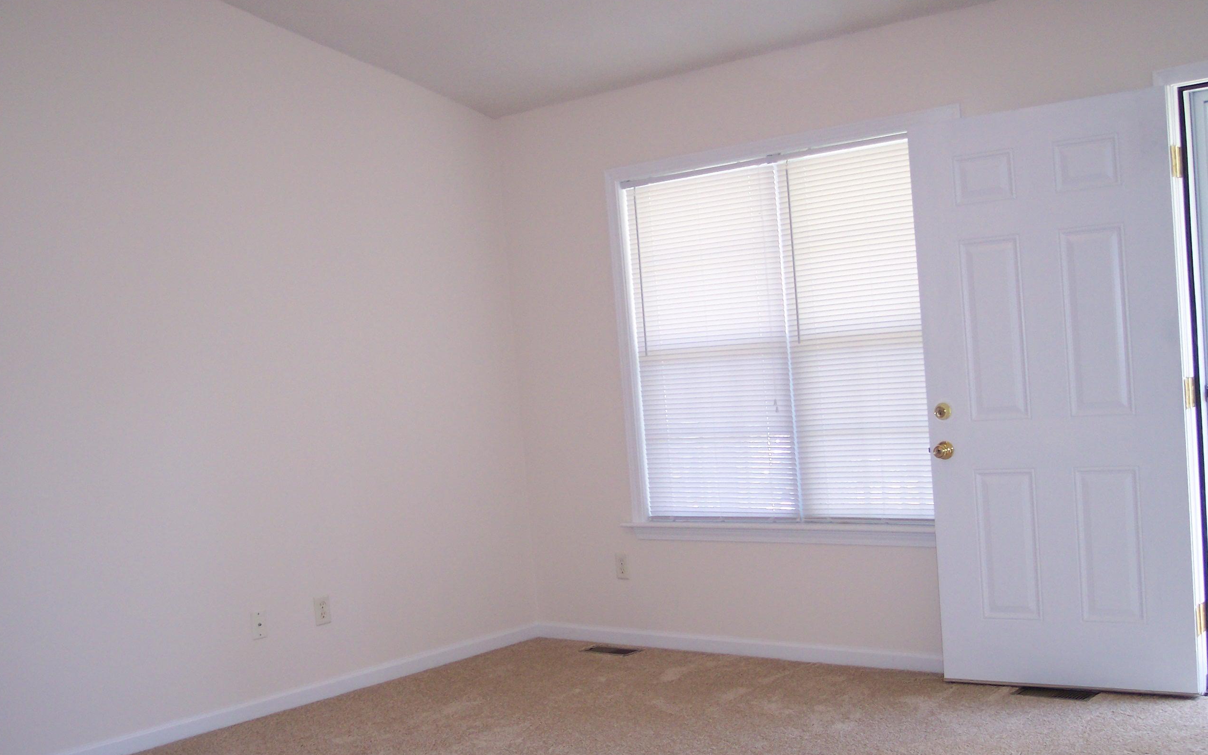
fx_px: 1350
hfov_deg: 48.2
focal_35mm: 41
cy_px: 455
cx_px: 610
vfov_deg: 31.2
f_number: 2.8
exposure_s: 1/60
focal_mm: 8
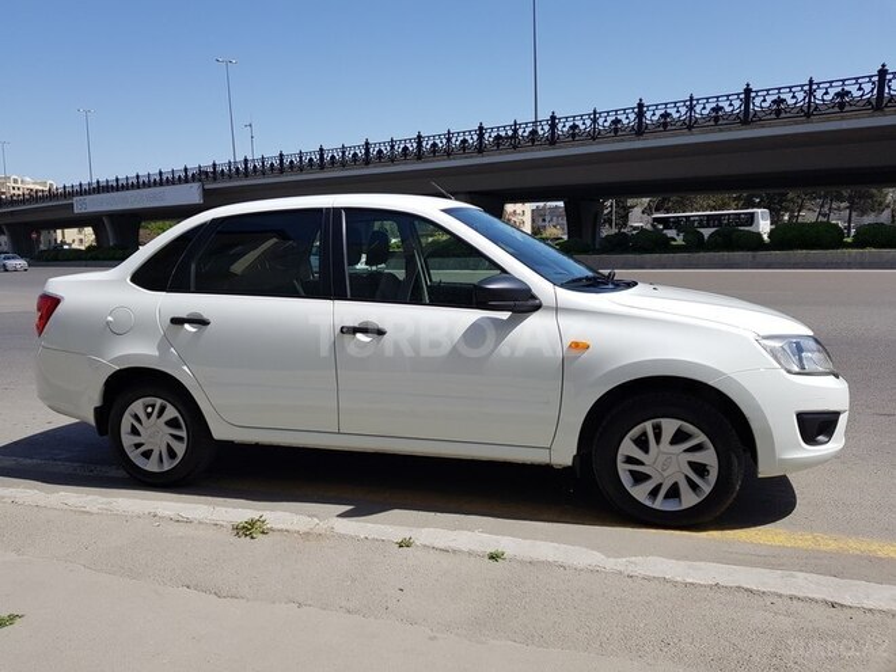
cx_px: 448
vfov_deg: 53.1
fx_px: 673
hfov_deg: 67.3
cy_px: 336
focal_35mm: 26
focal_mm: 4.2
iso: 40
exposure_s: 1/2672
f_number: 1.7
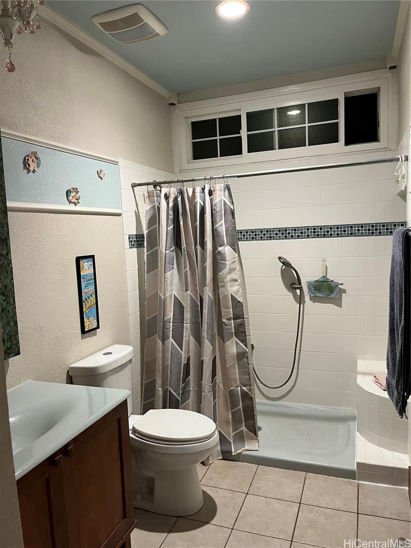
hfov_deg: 53.1
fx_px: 412
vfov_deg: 67.3
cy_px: 274
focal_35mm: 26
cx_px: 206
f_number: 1.6
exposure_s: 1/59
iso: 320
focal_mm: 5.1
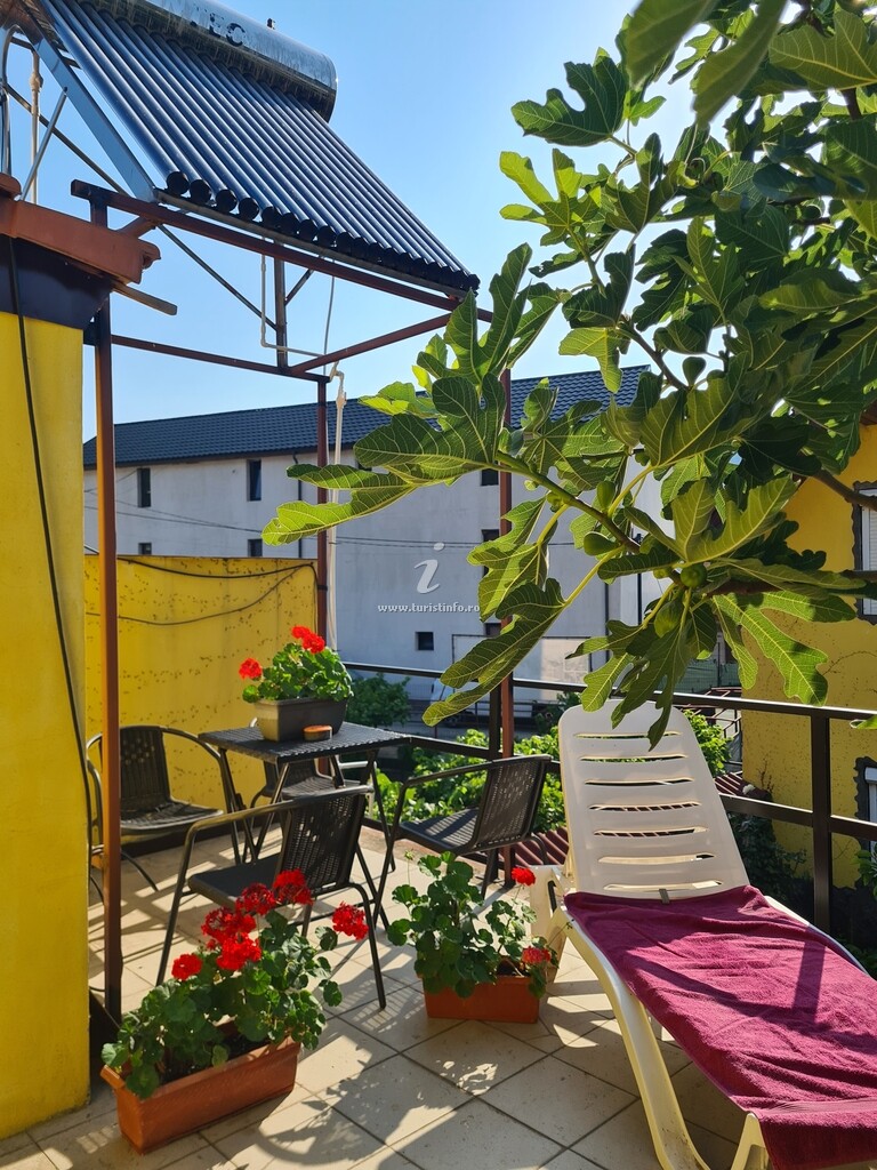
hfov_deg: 53.1
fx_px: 878
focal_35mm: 26
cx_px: 438
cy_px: 585
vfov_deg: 67.3
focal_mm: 5.4
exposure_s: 1/2536
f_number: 1.8
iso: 50
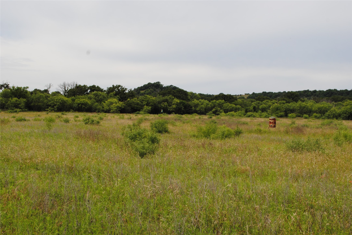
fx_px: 499
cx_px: 176
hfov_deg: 38.8
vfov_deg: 26.5
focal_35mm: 51
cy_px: 118
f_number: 9
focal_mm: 34
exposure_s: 1/320
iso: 100
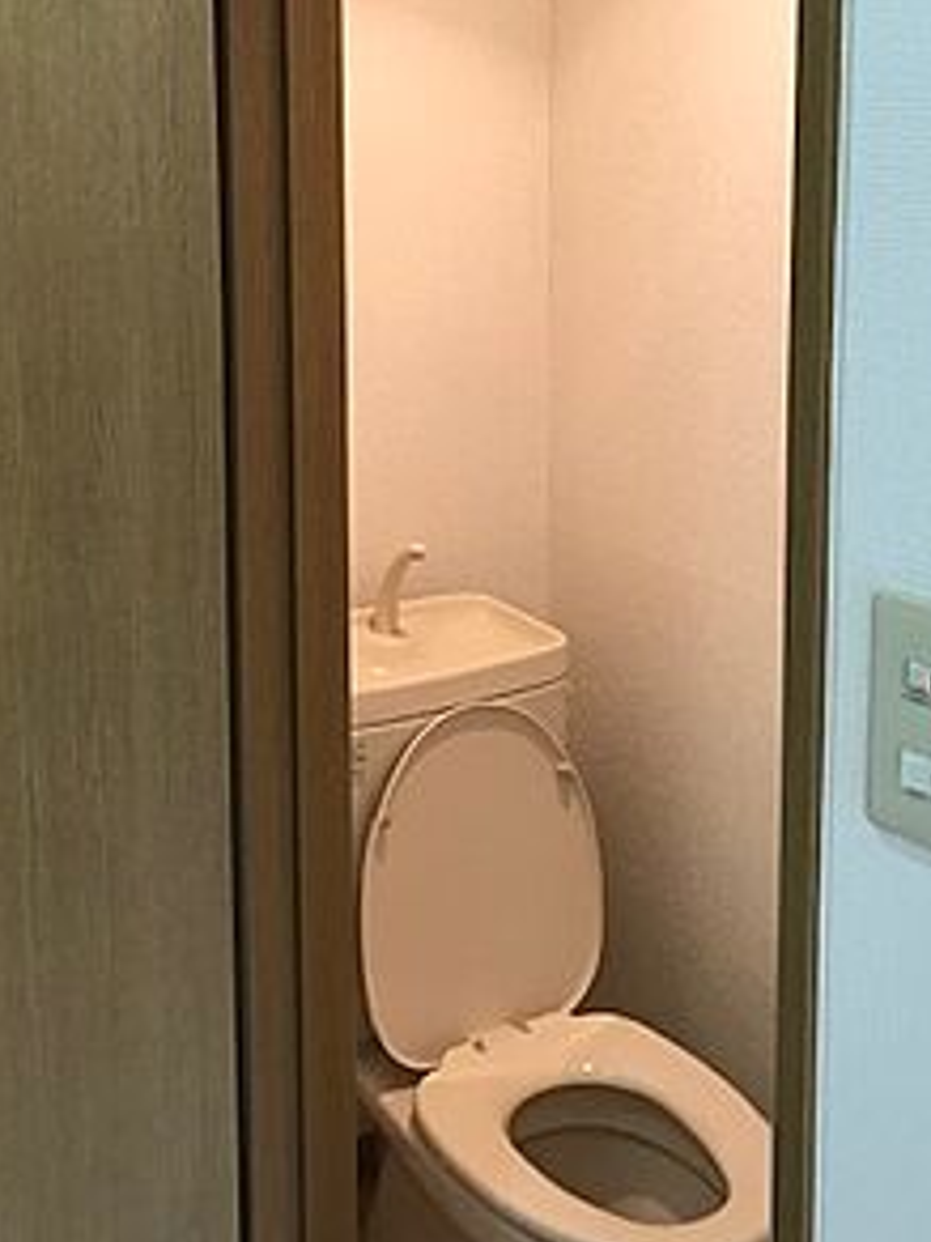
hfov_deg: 31.4
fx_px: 1650
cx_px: 374
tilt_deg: -6.2
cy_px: 328
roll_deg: +0.2
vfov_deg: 40.2
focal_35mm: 46
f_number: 1.8
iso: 40
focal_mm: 3.99
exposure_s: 1/20
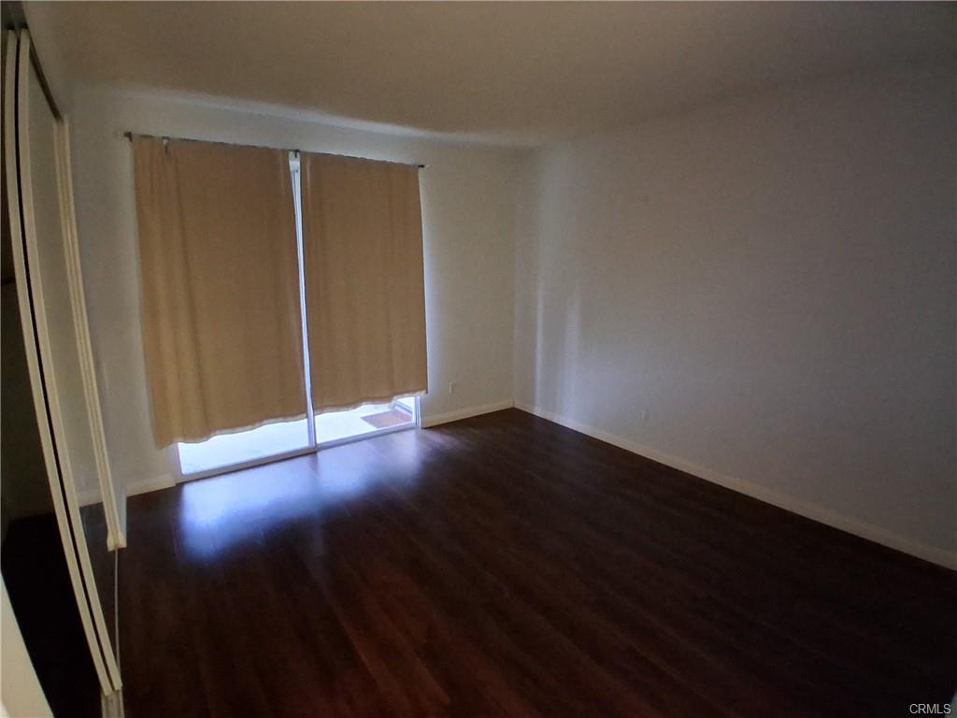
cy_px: 359
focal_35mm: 17
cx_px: 478
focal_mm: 1.4
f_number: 2.2
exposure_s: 1/20
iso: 640
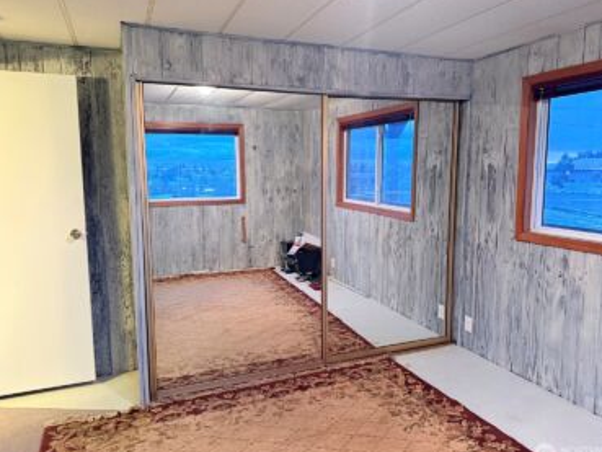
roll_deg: +0.7
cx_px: 313
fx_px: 452
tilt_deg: -7.3
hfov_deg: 67.3
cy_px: 225
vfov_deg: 53.1
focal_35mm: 26
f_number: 1.78
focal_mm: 6.76
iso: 800
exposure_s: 1/40
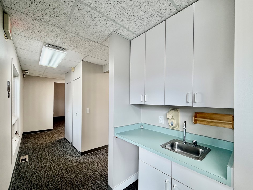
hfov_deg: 98.1
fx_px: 110
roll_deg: -0.1
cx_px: 121
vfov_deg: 81.7
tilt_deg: -0.2
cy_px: 101
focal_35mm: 15
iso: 125
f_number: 2.2
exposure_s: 1/120
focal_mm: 2.22
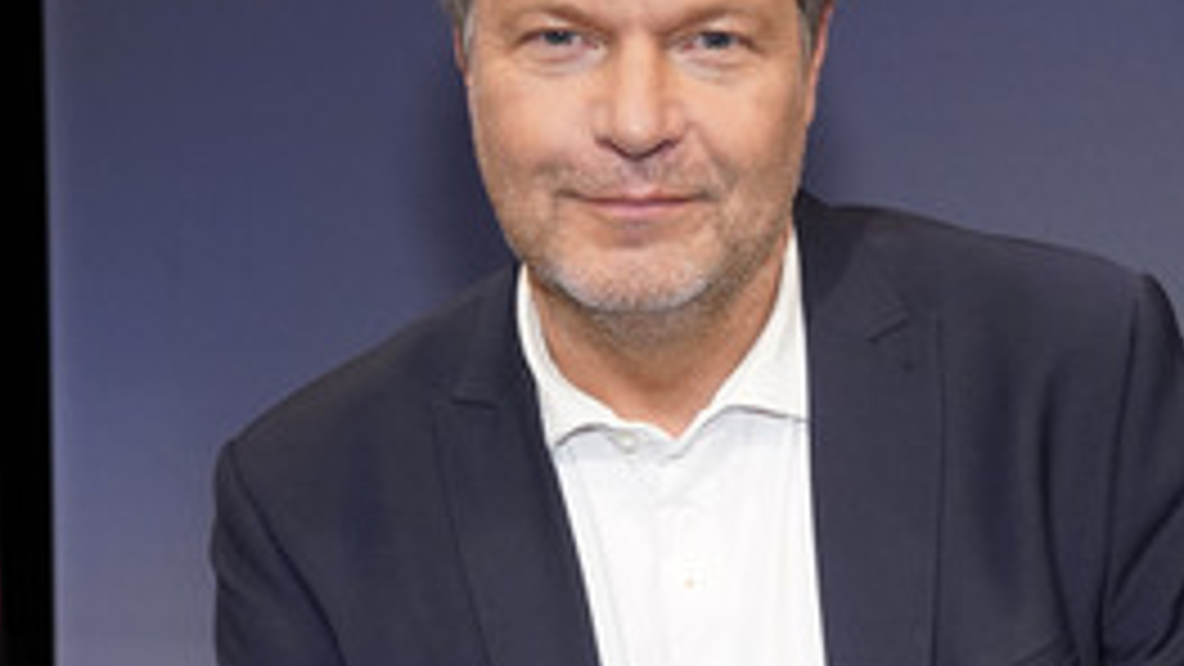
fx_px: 1915
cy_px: 292
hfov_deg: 34.2
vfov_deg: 19.7
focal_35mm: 61
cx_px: 727
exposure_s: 1/125
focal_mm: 34
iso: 2000
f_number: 5.6
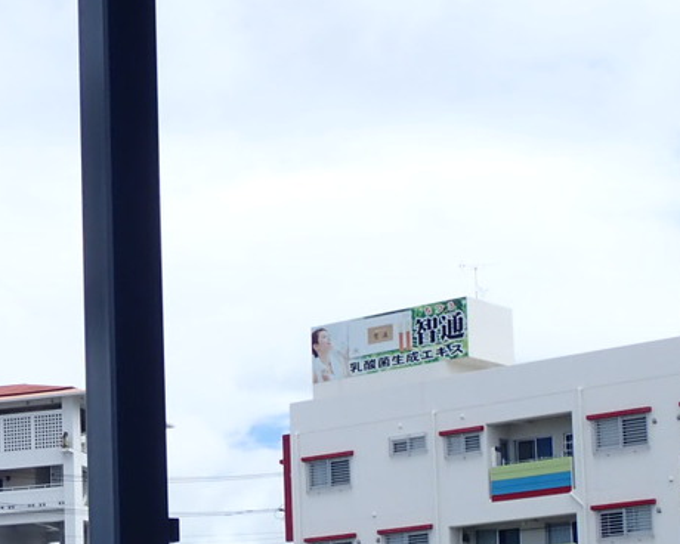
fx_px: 2013
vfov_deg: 15.1
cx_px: -55
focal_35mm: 100
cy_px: 563
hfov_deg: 18.5
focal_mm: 8.41
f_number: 4.5
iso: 100
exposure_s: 1/640
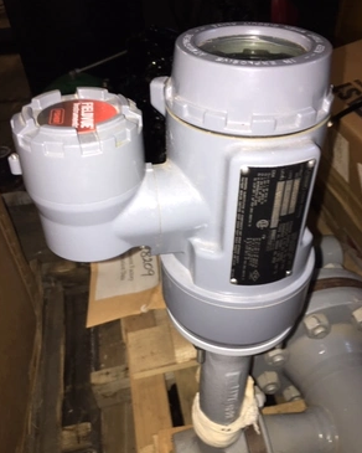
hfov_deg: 47.1
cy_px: 206
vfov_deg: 57.1
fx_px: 415
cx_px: 182
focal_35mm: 31
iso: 40
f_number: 2.2
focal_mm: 4.15
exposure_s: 1/16
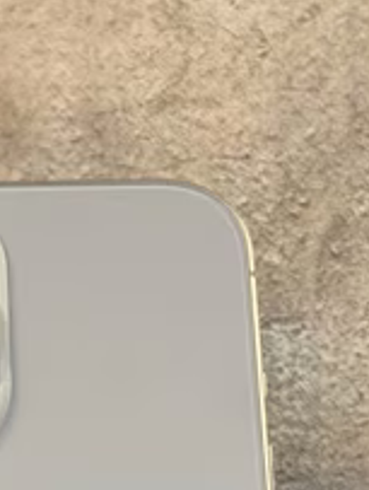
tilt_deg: +13.1
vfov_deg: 12.4
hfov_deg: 9.8
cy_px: 727
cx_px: -27
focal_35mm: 151
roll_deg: -1.2
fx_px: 2139
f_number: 1.78
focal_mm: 6.76
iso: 125
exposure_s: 1/50
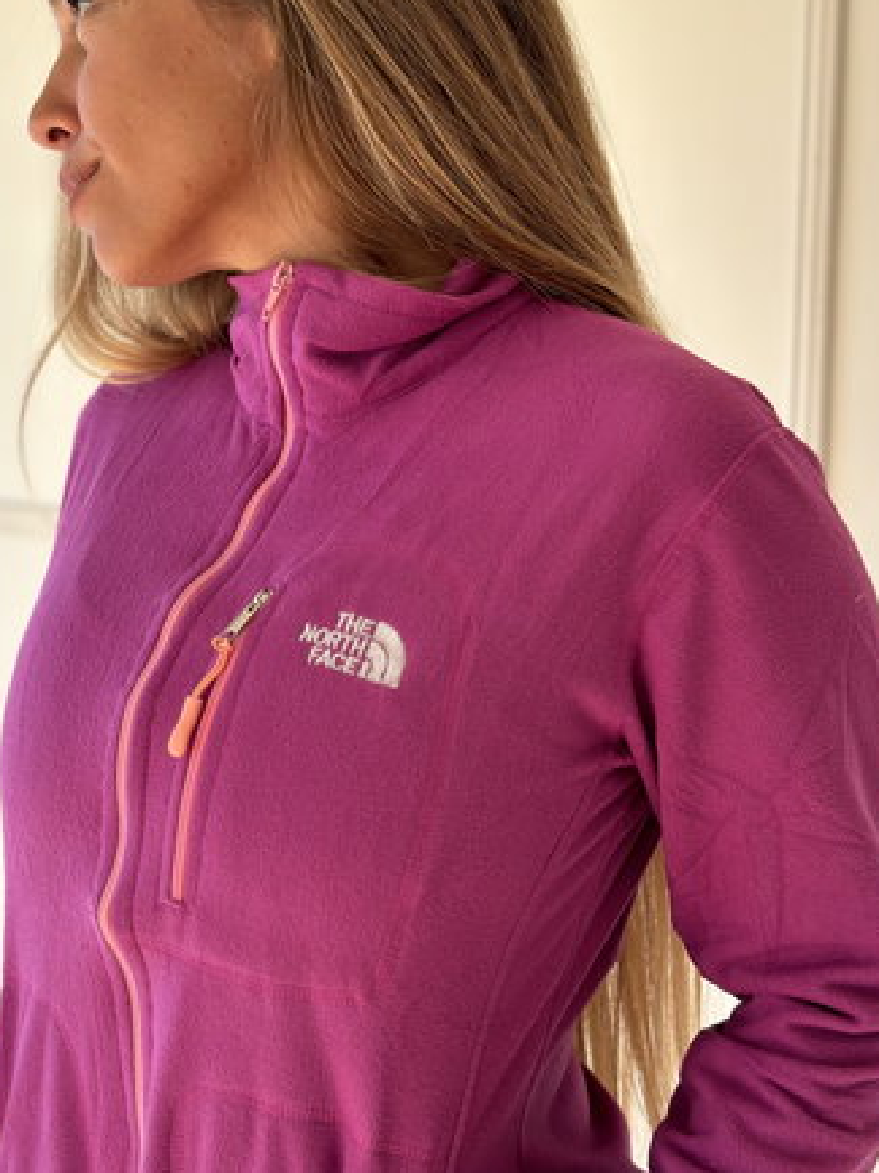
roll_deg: -0.9
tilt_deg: -6.8
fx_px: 2000
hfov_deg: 24.8
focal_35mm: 59
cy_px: 515
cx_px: 422
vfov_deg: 32.7
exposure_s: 1/175
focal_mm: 6.86
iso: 80
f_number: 1.78
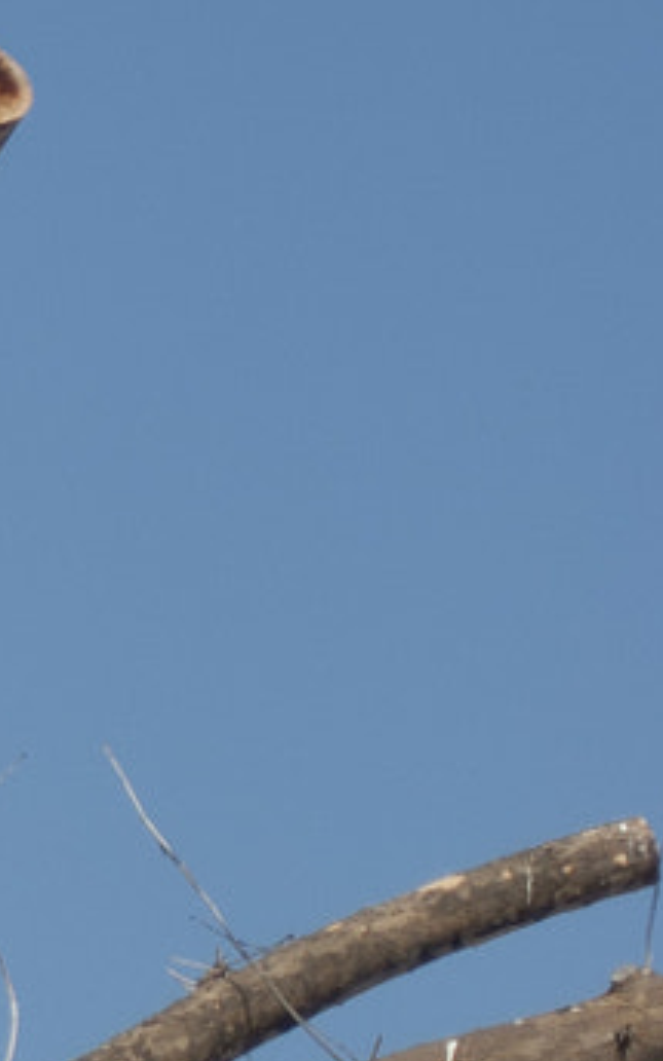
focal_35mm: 425
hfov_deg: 3.0
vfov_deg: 4.9
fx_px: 12287
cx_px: -1389
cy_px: 367
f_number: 4
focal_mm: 70
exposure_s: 1/3200
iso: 200
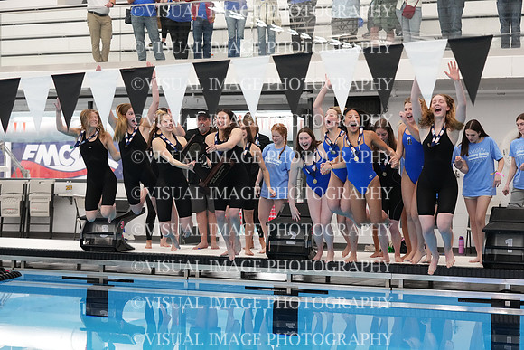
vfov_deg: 19.2
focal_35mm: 71
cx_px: 262
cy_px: 175
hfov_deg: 28.4
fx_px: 1034
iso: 6400
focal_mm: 71
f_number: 4
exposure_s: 1/800
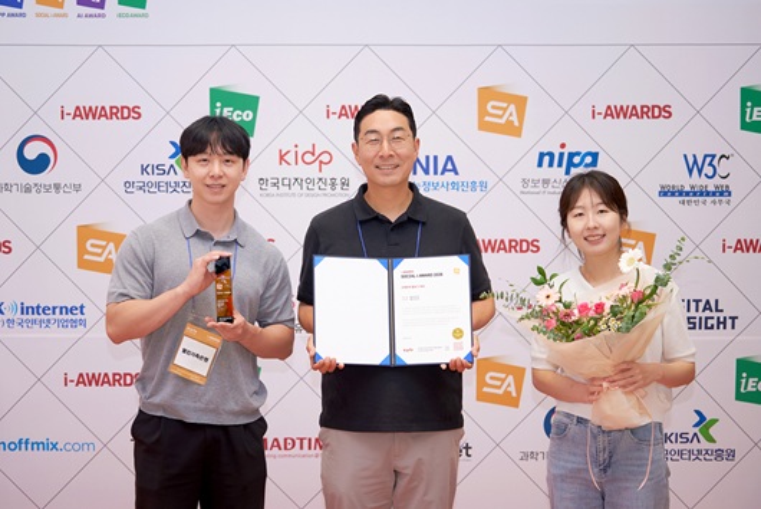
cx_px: 380
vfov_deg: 19.5
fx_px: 1480
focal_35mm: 70
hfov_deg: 28.8
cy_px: 254
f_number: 4
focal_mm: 70
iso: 320
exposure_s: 1/125
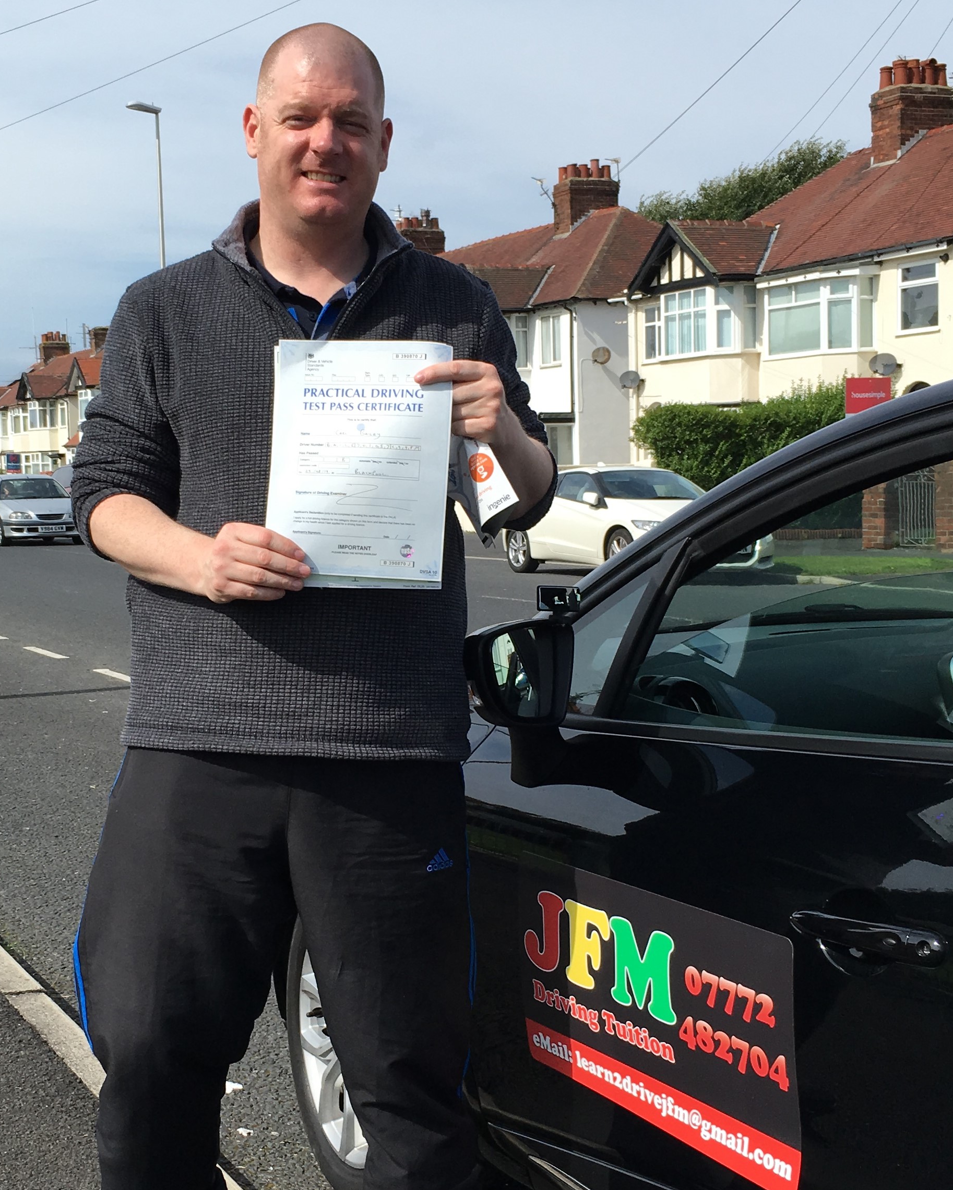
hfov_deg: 47.1
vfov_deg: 57.1
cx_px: 468
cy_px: 623
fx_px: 1093
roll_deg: +2.8
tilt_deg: -8.3
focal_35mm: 31
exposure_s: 1/1709
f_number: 2.2
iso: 25
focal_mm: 4.15
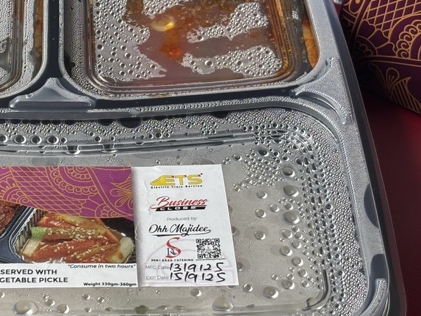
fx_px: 1083
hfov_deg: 21.8
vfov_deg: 16.6
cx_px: 97
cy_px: 111
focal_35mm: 89
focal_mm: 5.96
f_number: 1.6
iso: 25
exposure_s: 1/122
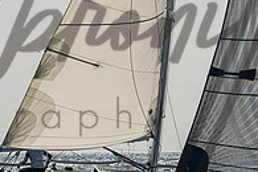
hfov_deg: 4.3
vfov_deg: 2.8
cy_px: 18
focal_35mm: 484
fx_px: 3468
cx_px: 106
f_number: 10
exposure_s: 1/6400
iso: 1000
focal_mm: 155
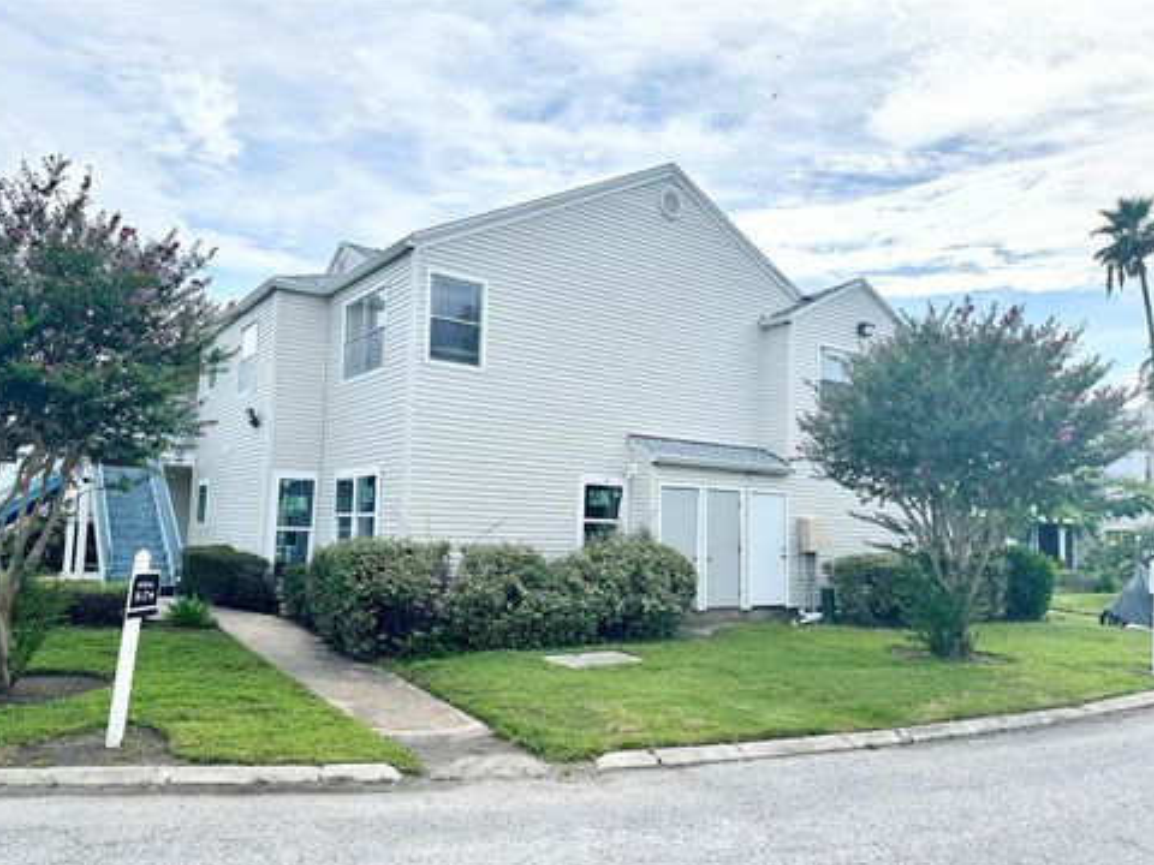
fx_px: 833
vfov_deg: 54.9
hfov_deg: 69.4
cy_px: 448
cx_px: 570
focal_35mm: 25
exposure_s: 1/5848
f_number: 1.78
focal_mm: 6.86
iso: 80
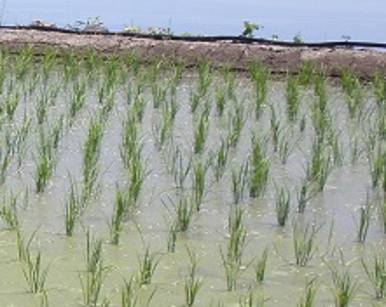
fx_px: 1494
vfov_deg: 11.7
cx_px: -218
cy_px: 173
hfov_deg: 13.7
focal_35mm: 131
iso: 64
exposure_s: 1/100
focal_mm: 6.6
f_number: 10
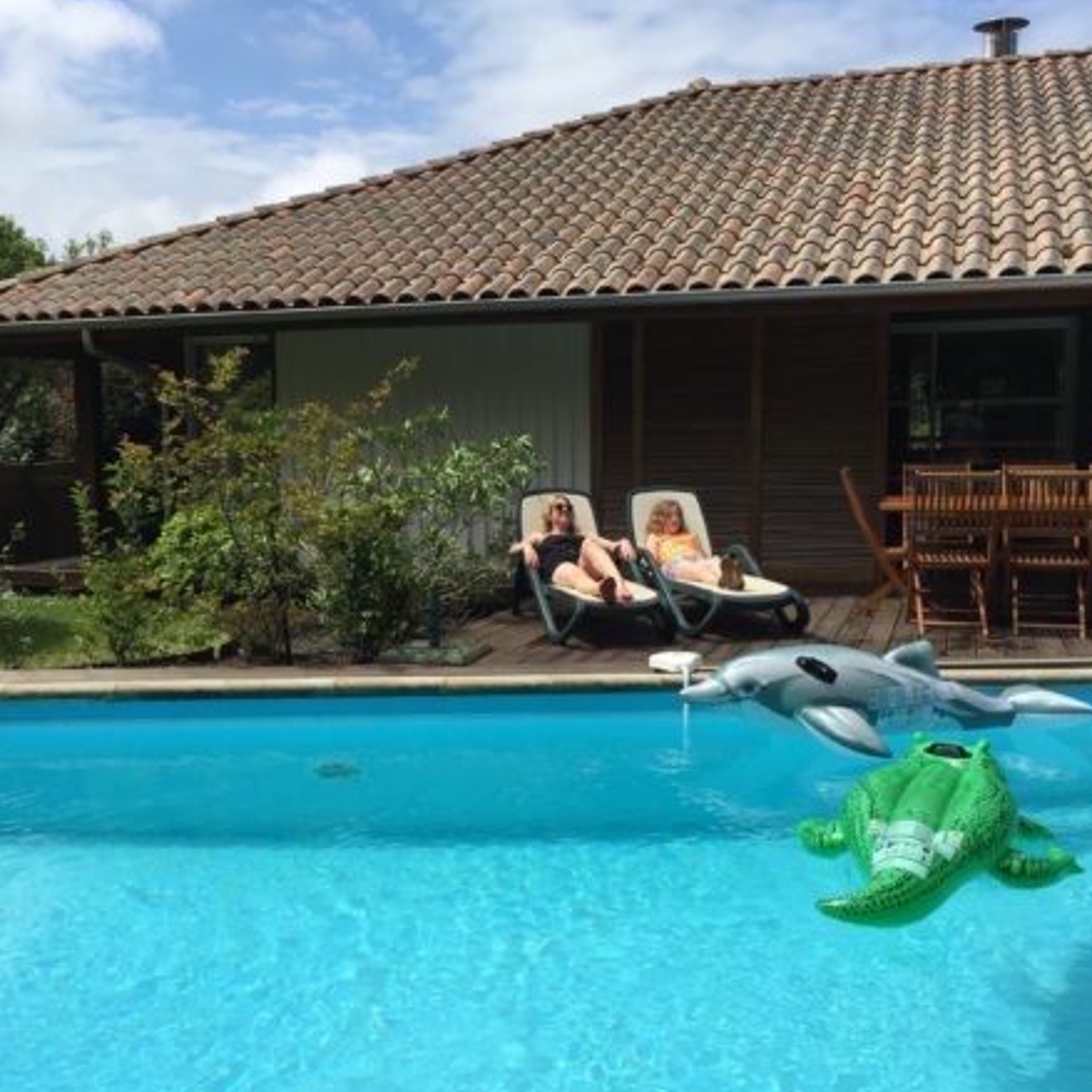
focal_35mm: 35
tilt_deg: -4.7
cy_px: 552
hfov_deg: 47.1
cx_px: 483
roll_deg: -0.3
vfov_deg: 47.2
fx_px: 1249
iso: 32
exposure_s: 1/2639
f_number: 2.2
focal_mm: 4.15
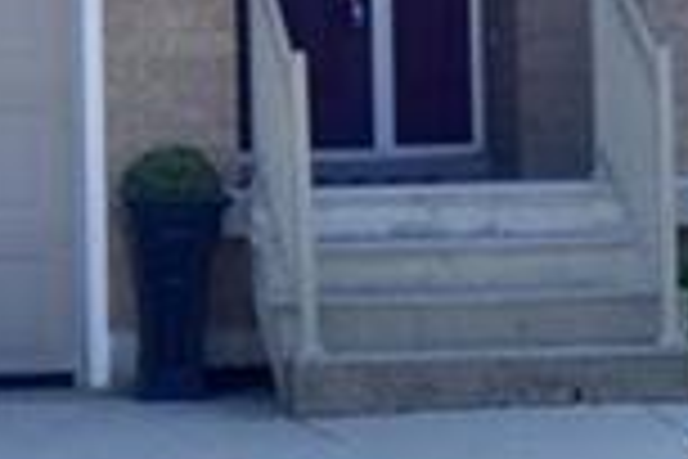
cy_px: -238
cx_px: 396
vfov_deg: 6.3
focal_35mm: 214
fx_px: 4089
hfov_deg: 9.6
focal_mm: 32
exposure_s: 1/500
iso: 500
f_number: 11
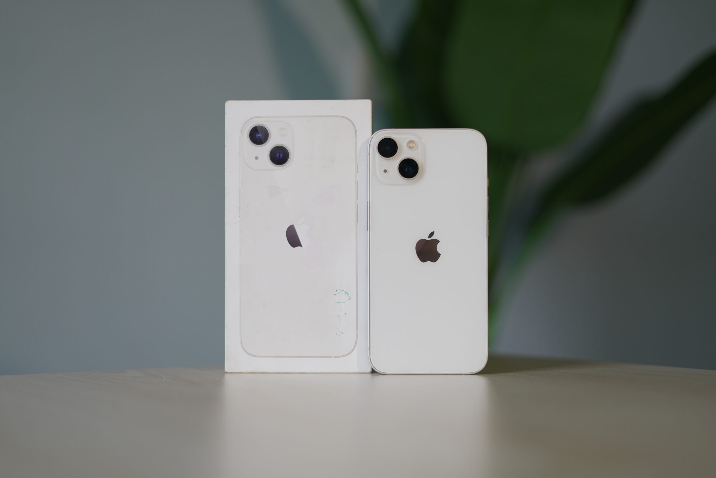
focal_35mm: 50
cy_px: 239
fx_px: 995
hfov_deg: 39.6
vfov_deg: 27.0
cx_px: 358
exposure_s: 1/100
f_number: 2
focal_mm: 50
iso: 320
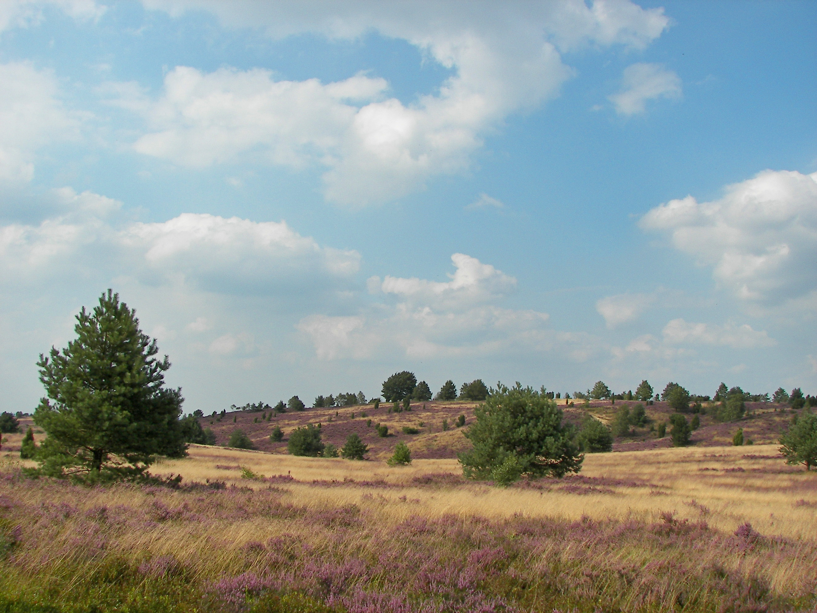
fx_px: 850
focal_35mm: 36
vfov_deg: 39.7
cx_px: 408
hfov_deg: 51.4
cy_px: 306
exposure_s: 1/640
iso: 50
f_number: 4
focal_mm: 6
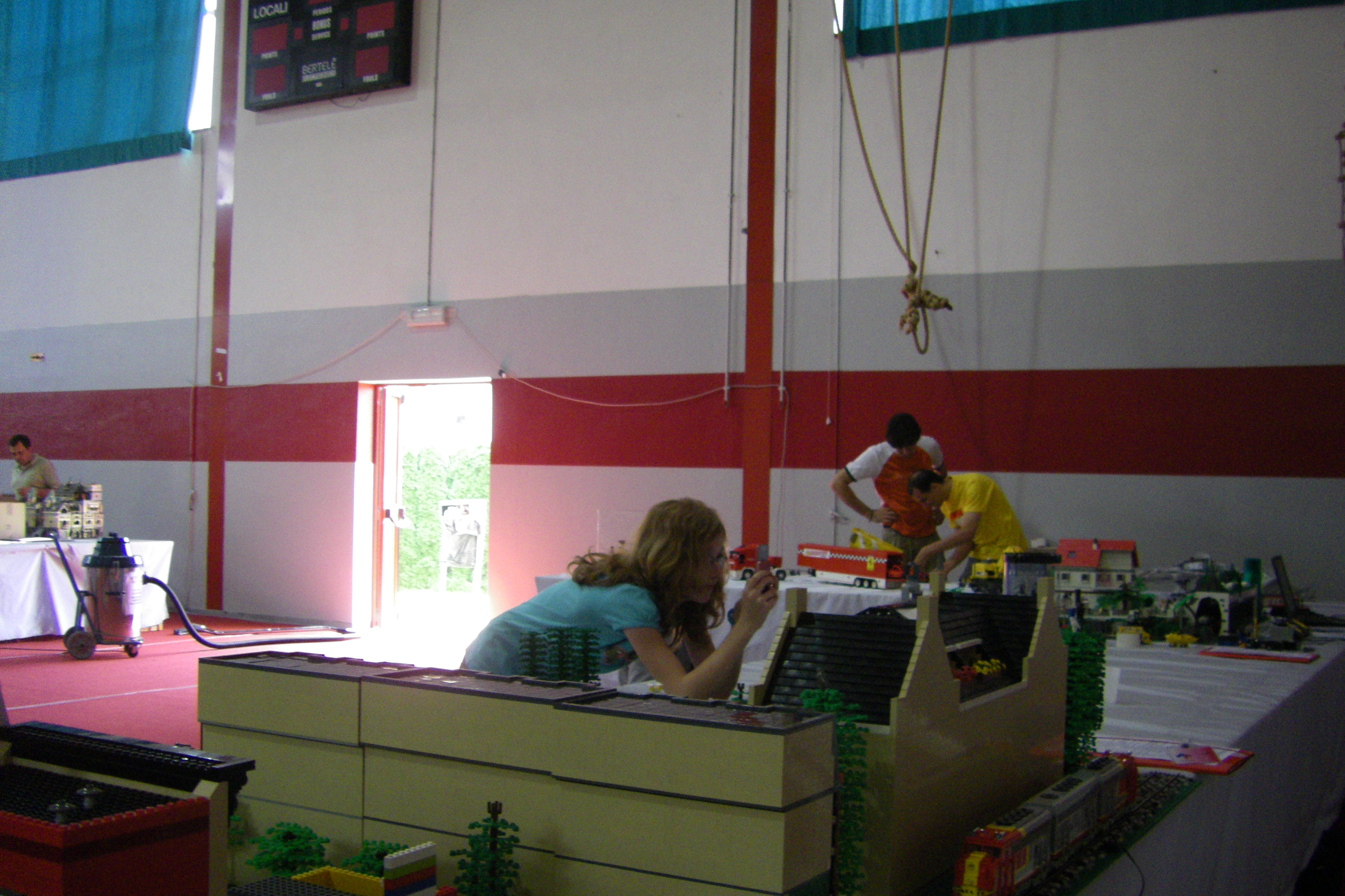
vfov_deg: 33.4
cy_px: 487
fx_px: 1494
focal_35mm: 40
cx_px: 676
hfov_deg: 48.5
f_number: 3.5
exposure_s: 1/50
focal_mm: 6.3
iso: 320
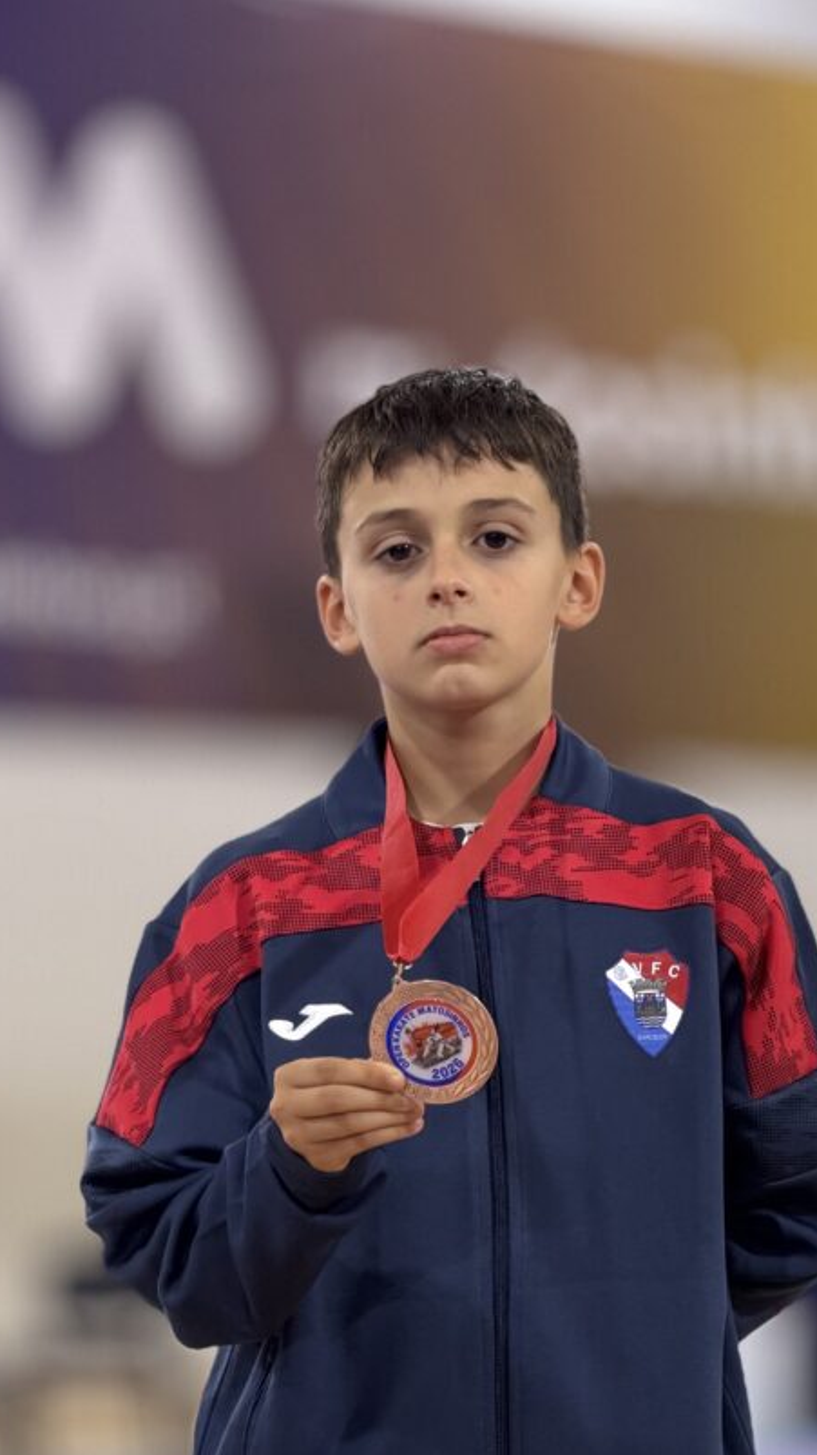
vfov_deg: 15.4
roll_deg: +0.1
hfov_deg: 8.7
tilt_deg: +2.3
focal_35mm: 139
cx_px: 473
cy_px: 895
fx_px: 5360
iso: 400
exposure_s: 1/100
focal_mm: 16.89
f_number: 2.8
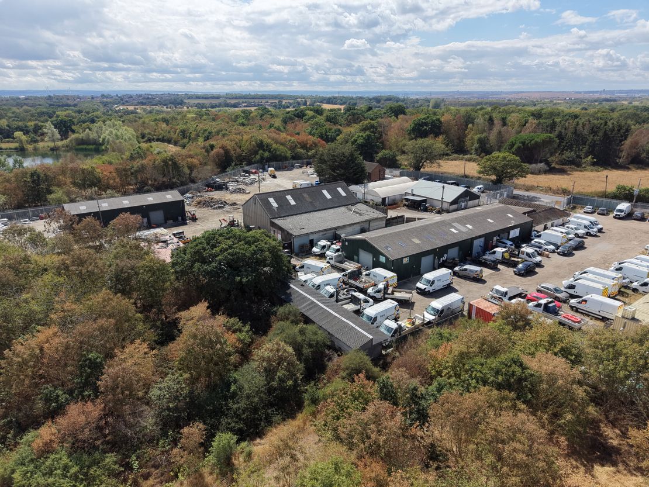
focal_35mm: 24
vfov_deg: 56.8
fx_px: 450
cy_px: 244
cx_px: 324
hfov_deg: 71.6
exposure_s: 1/8000
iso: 400
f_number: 1.8
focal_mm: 8.67
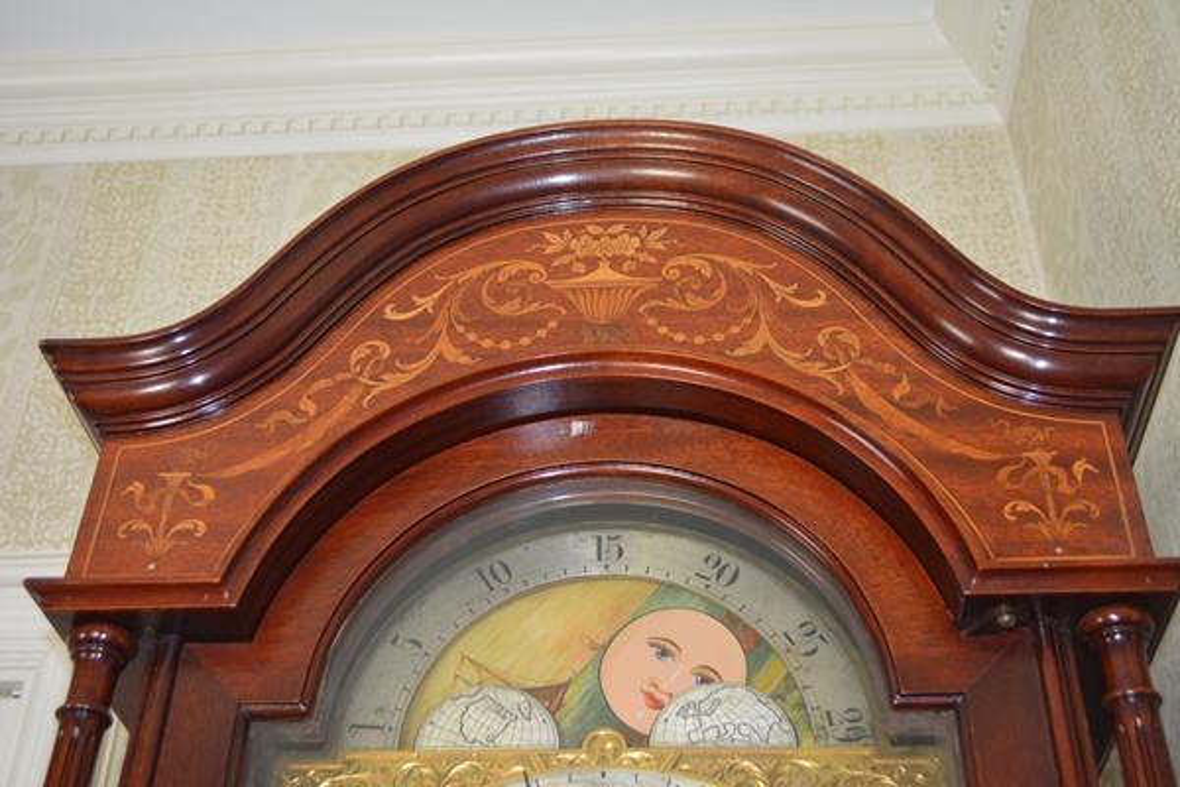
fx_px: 1475
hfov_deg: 43.6
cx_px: 590
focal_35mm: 45
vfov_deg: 29.9
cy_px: 394
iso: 900
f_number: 4.5
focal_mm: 30
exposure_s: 1/60
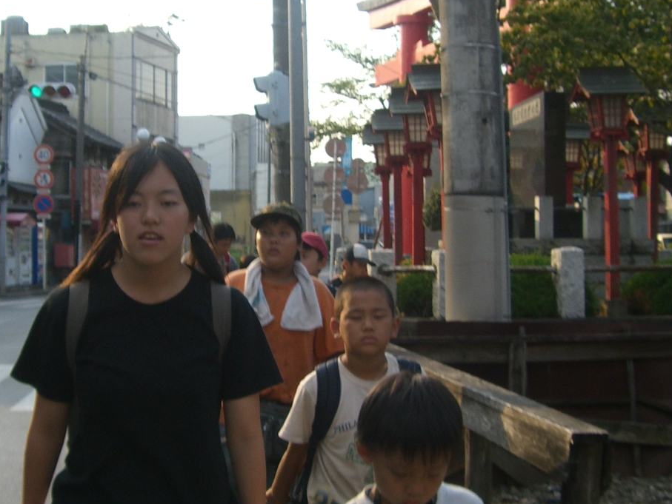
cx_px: 290
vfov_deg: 21.9
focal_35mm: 67
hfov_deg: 28.9
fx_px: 1301
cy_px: 235
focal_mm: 6.2
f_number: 4.3
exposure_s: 1/160
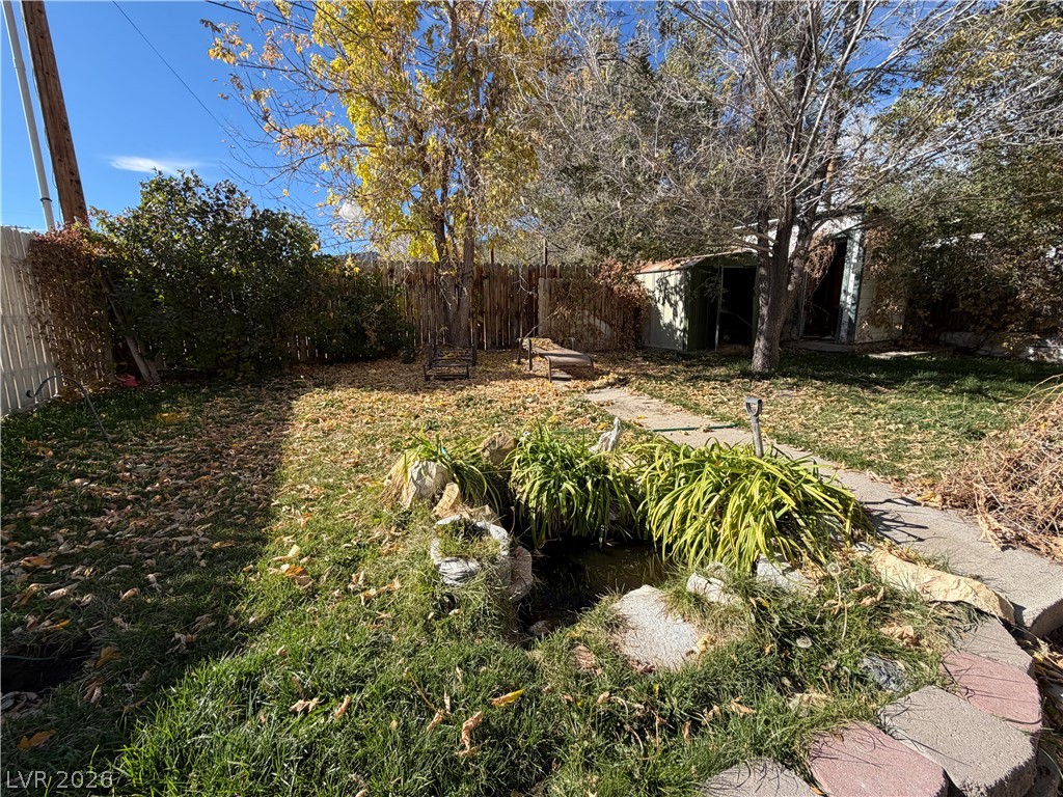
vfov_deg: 85.7
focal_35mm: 14
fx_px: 430
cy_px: 398
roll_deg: -0.3
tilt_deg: -10.2
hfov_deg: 102.1
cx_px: 532
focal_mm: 2.22
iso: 40
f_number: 2.2
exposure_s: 1/770
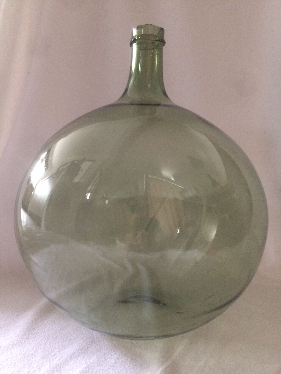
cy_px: 187
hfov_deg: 48.2
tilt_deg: -5.9
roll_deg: -0.2
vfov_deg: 61.7
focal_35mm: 29
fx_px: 314
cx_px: 140
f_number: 2.2
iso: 400
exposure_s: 1/17
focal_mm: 4.15
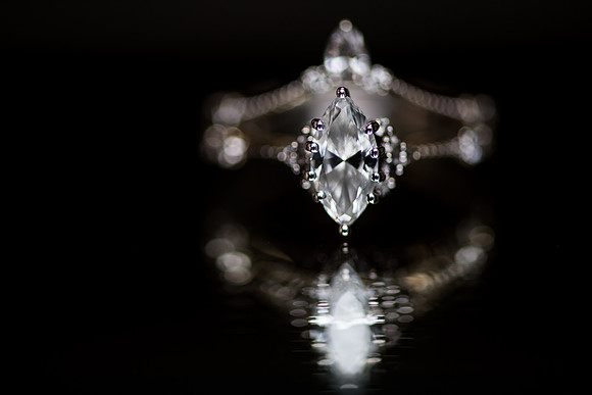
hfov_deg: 18.2
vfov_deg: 12.2
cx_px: 280
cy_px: 187
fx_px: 1846
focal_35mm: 112
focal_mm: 105
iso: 100
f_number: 4.2
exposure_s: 1/200
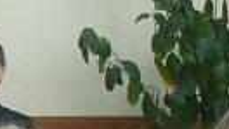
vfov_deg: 3.5
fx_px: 2099
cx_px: 61
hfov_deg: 6.2
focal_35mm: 346
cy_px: 268
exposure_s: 1/30
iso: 200
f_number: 3.2
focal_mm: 14
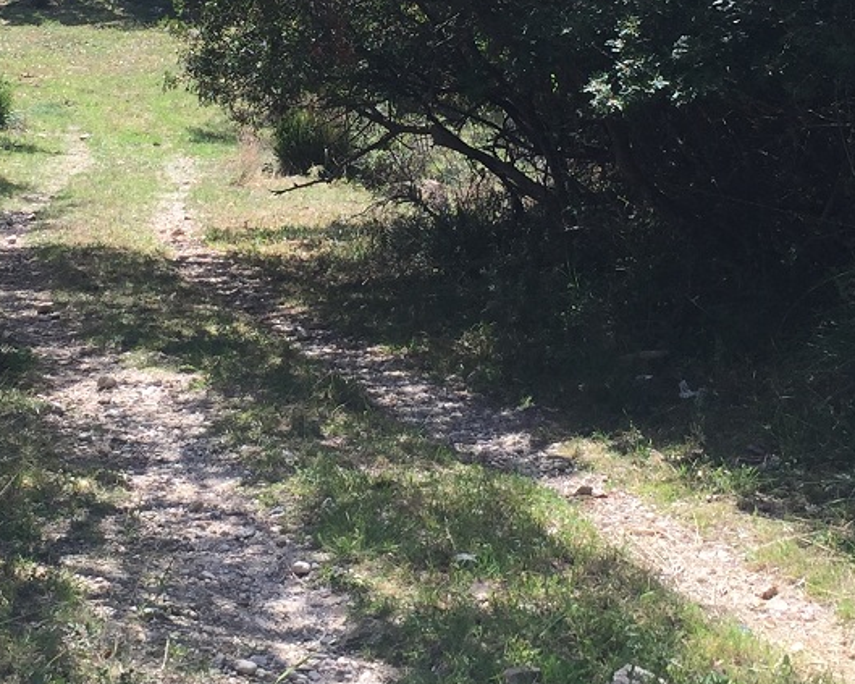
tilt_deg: -11.6
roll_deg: -1.5
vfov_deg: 19.6
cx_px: 293
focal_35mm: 77
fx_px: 1948
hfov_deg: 24.6
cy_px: 100
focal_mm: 4.15
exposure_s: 1/659
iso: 32
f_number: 2.2
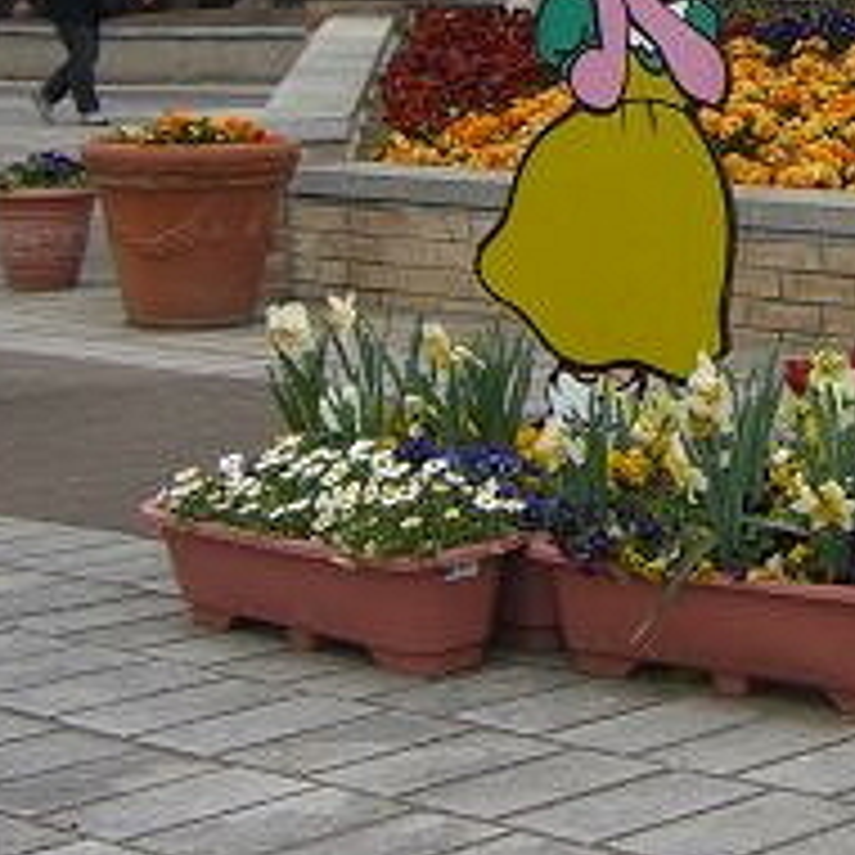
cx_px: 1238
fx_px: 3158
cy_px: -63
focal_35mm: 113
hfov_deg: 14.5
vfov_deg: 15.1
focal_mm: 6.2
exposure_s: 1/640
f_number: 4.3
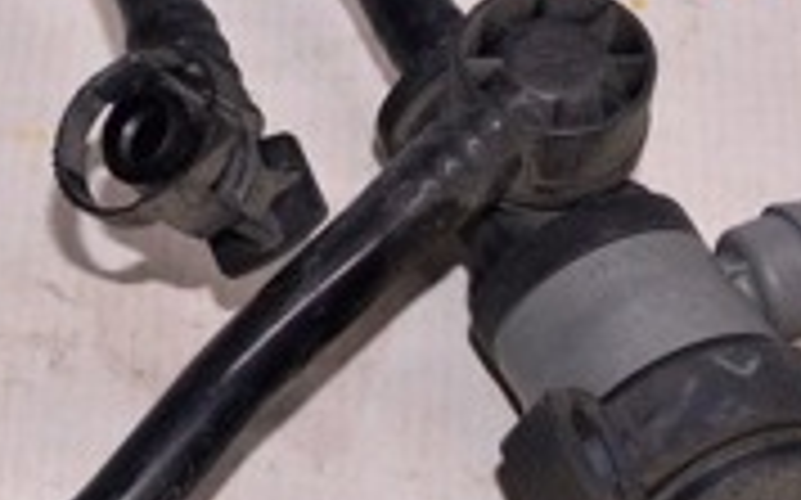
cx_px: -288
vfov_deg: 7.9
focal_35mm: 165
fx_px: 3600
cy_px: 101
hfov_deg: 12.3
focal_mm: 30
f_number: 8
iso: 1600
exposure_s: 1/200
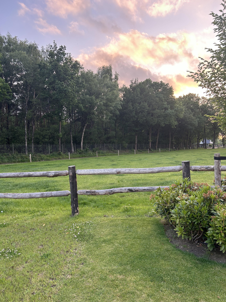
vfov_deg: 67.3
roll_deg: +2.0
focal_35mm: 26
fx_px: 226
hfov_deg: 53.1
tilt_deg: -0.9
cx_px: 113
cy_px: 151
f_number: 1.5
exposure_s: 1/214
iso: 40
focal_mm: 5.7
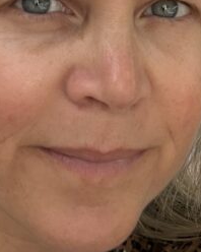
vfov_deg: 15.2
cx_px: 273
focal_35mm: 121
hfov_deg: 12.3
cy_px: -73
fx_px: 901
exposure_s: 1/318
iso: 32
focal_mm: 2.71
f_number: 1.9
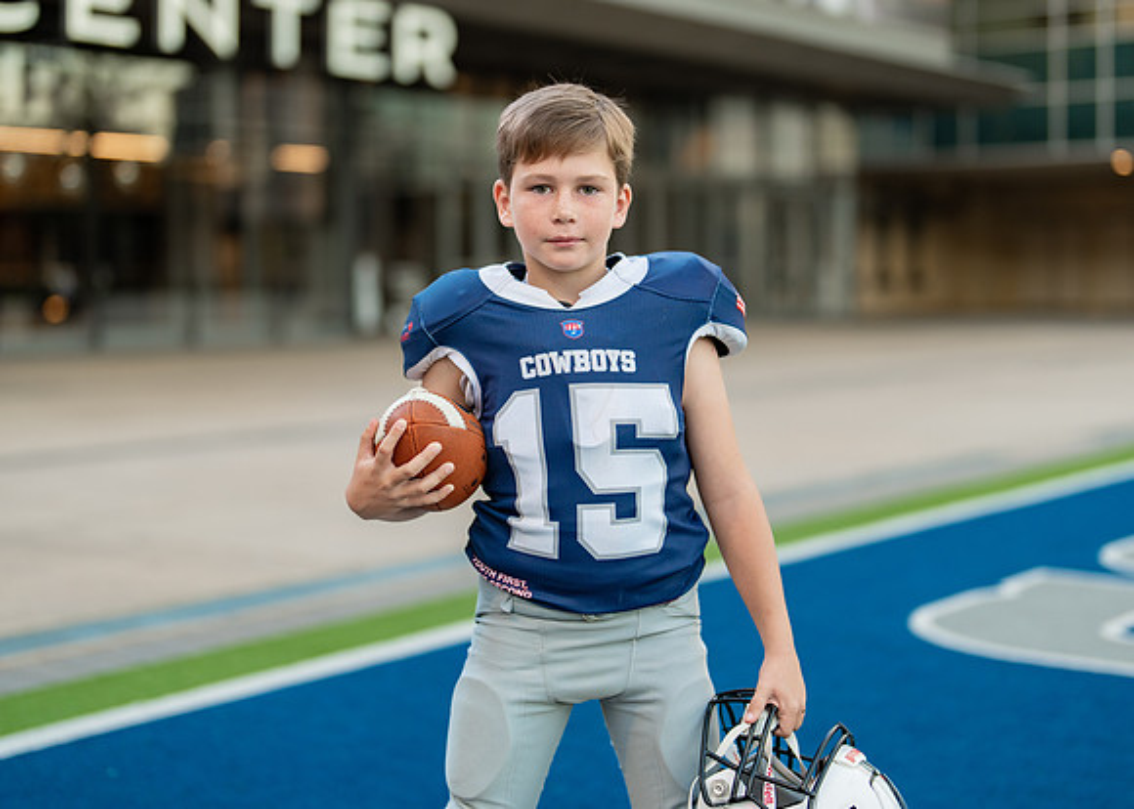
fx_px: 1907
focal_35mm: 59
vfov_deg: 24.0
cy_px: 354
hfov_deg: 33.1
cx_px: 580
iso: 160
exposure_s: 1/400
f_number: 1.2
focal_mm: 50
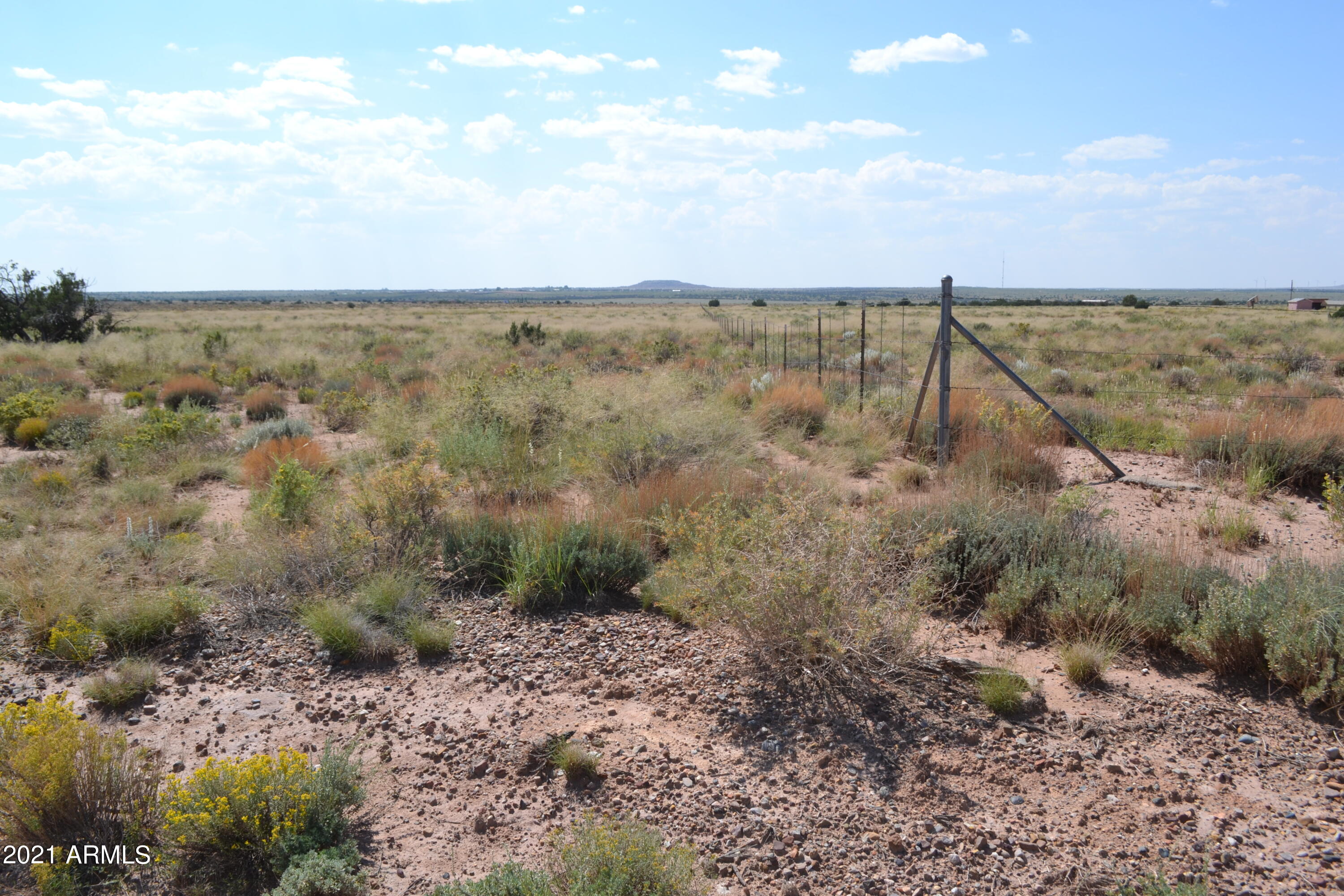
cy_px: 448
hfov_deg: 61.9
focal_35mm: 30
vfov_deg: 43.6
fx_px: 1120
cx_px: 672
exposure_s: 1/250
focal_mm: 20
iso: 100
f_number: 8
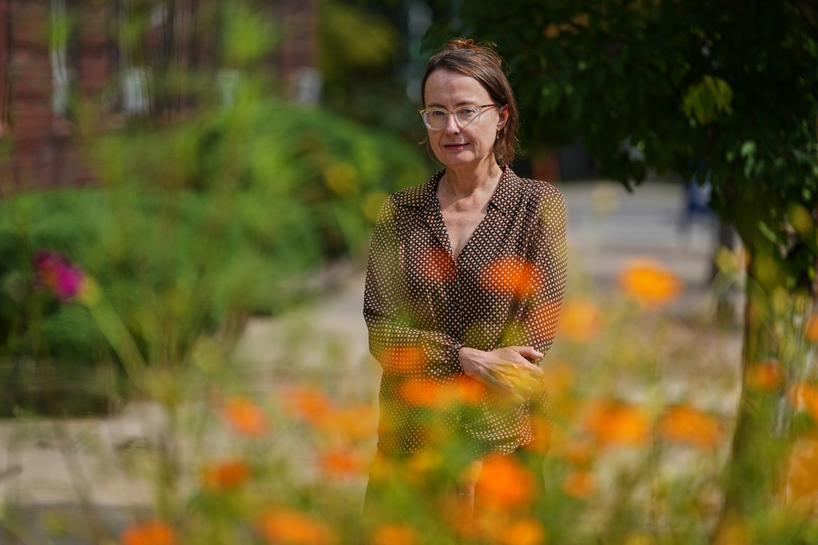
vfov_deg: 7.9
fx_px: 3929
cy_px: 272
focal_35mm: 173
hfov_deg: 11.9
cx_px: 409
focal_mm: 173
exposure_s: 1/2000
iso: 125
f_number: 2.8
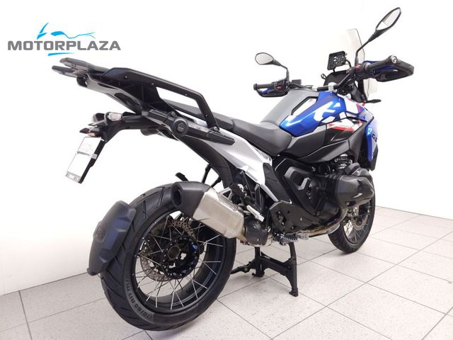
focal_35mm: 23
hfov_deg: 73.9
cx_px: 226
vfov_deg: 58.9
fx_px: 301
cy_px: 170
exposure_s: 1/30
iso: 125
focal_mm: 5.4
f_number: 1.8
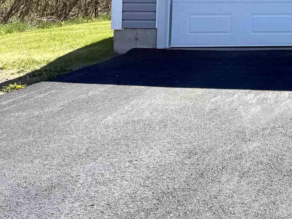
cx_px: 385
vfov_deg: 19.2
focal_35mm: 72
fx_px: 607
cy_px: -48
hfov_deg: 23.7
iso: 80
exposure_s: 1/3584
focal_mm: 6.76
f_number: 1.78
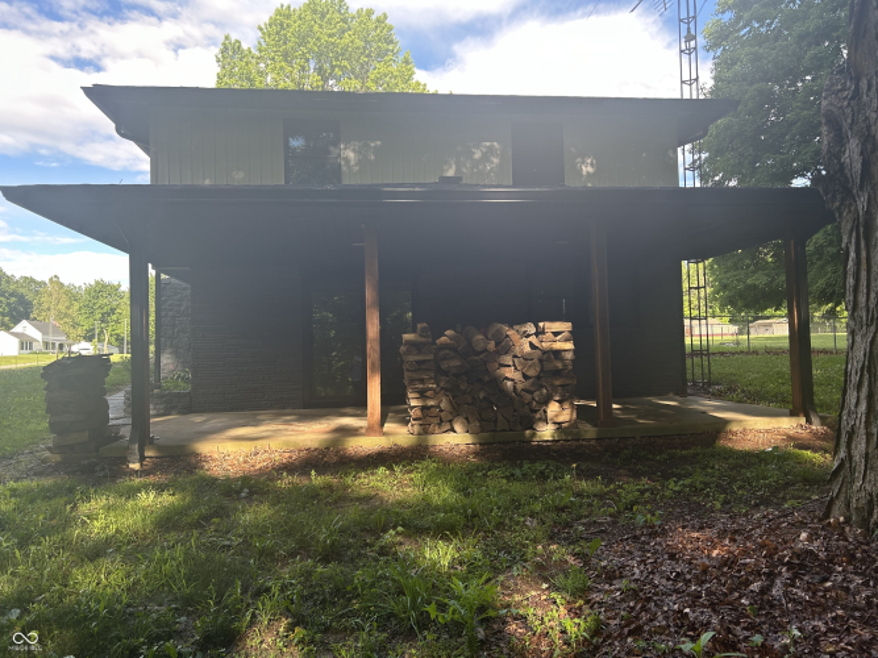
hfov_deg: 67.3
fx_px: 659
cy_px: 329
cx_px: 439
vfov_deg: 53.0
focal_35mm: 26
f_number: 1.5
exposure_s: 1/383
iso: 50
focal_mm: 5.7
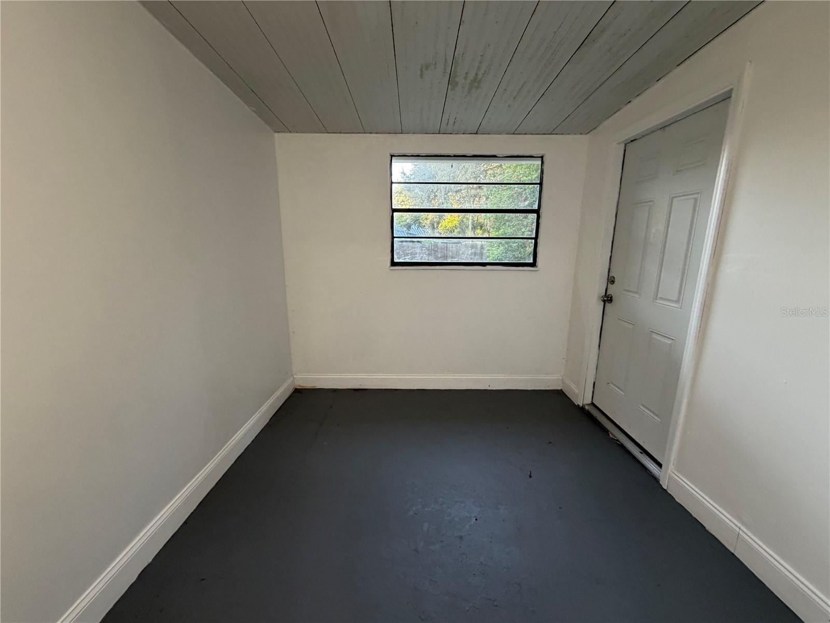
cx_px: 415
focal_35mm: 14
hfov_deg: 102.1
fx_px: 336
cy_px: 312
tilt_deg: -13.5
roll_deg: -0.5
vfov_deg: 85.7
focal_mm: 2.22
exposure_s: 1/60
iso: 250
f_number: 2.2
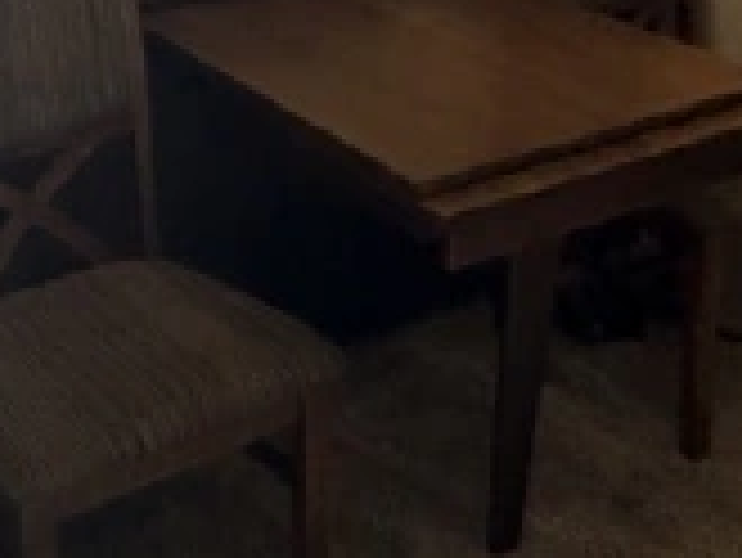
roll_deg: +0.0
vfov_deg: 20.3
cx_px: 270
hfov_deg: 28.4
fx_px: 1459
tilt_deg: -8.7
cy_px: -104
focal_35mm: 68
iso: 320
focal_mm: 2.22
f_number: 2.2
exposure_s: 1/121
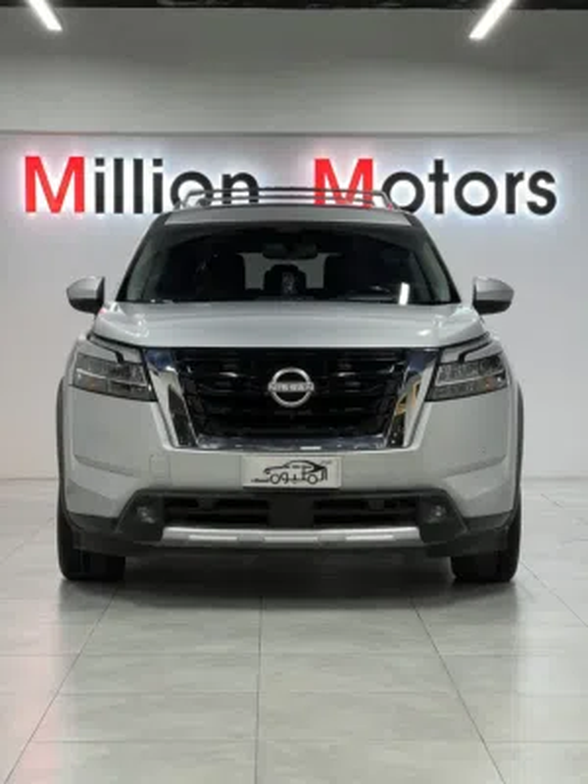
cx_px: 294
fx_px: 1744
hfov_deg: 19.1
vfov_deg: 25.3
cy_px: 392
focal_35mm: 77
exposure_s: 1/50
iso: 400
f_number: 2.8
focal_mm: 9
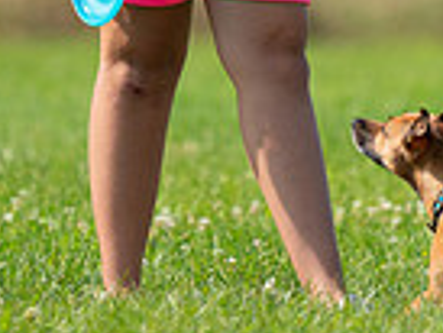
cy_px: -288
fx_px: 18432
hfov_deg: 1.4
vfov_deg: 1.0
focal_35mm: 1439
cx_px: 340
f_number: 6.3
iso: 1250
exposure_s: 1/4000
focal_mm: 456
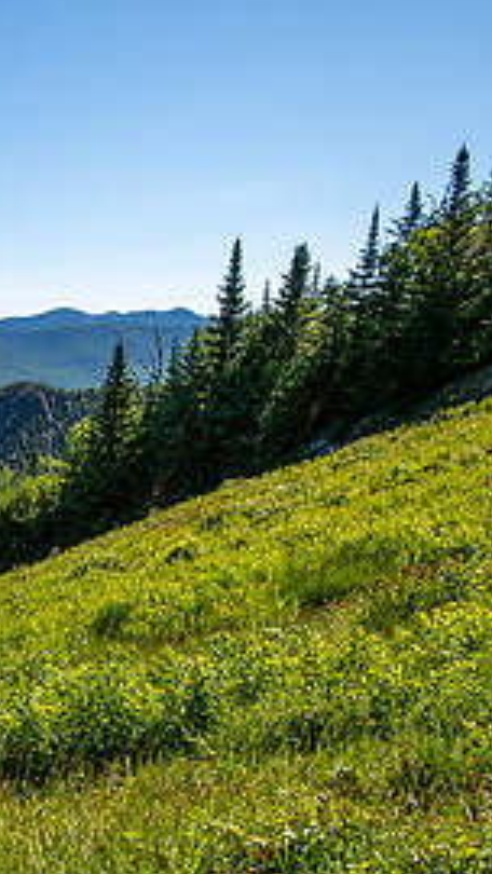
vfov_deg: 53.9
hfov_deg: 25.9
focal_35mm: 36
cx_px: -214
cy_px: 599
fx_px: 834
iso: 100
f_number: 5
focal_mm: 16
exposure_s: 1/640
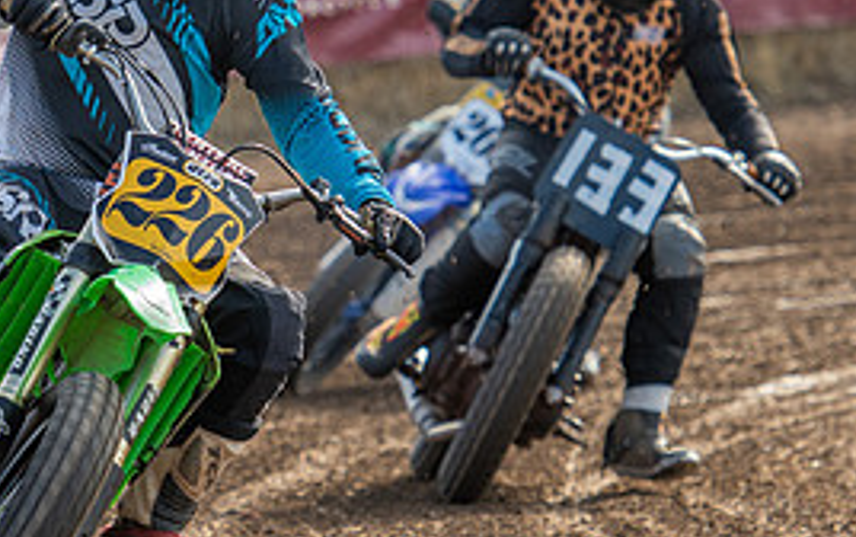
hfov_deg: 4.2
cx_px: 227
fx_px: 11581
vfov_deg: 2.7
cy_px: 270
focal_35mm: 496
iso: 200
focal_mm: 150
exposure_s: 1/640
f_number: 4
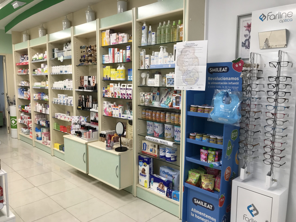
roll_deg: +0.3
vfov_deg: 49.7
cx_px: 148
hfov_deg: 63.4
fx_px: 239
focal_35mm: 28
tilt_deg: -6.7
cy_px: 111
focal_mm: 3.99
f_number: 1.8
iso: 25
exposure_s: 1/50
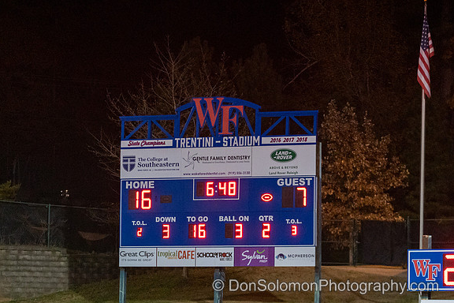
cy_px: 200
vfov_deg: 8.7
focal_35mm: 158
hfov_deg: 13.0
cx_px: 216
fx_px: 1992
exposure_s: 1/640
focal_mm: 106
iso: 8000
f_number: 2.8
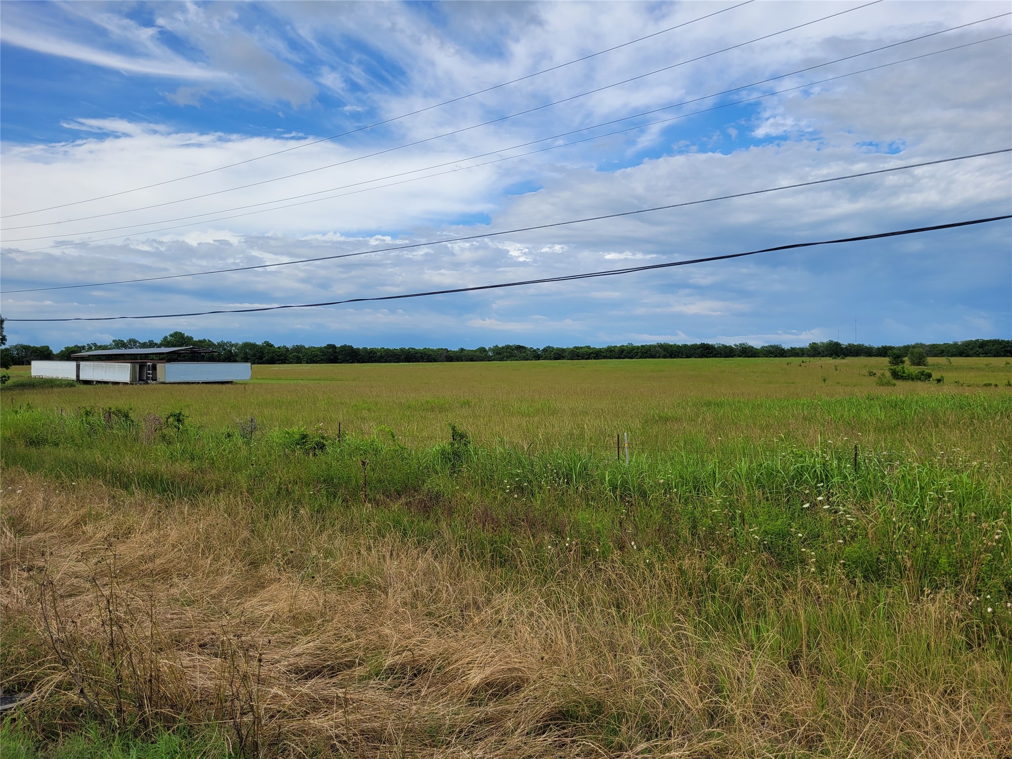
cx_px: 506
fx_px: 760
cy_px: 380
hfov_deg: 67.3
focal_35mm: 26
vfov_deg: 53.1
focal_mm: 5.4
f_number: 1.8
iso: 40
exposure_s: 1/3194
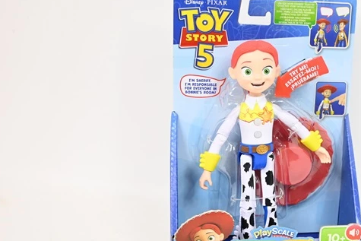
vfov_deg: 27.0
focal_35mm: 50
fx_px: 502
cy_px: 141
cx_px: 249
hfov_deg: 39.0
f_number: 4
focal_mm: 22
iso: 400
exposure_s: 1/125
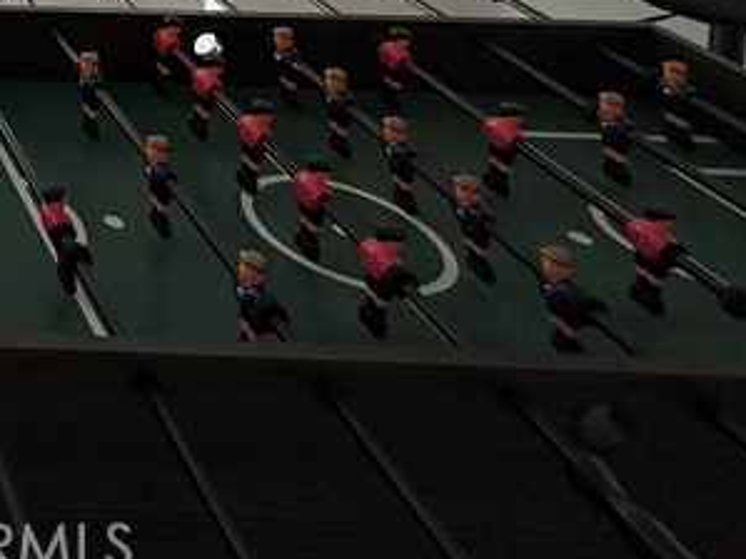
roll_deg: -0.6
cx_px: -402
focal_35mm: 48
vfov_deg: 22.1
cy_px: -377
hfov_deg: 26.8
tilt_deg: -6.0
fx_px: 1034
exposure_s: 1/120
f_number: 2.2
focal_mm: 2.22
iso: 80
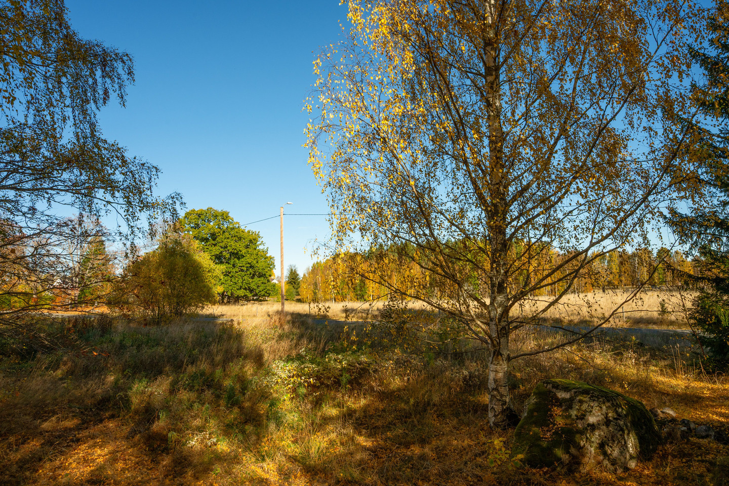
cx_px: 364
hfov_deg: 76.1
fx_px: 466
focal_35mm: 23
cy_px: 243
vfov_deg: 55.1
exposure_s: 1/500
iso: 250
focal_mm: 23
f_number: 10
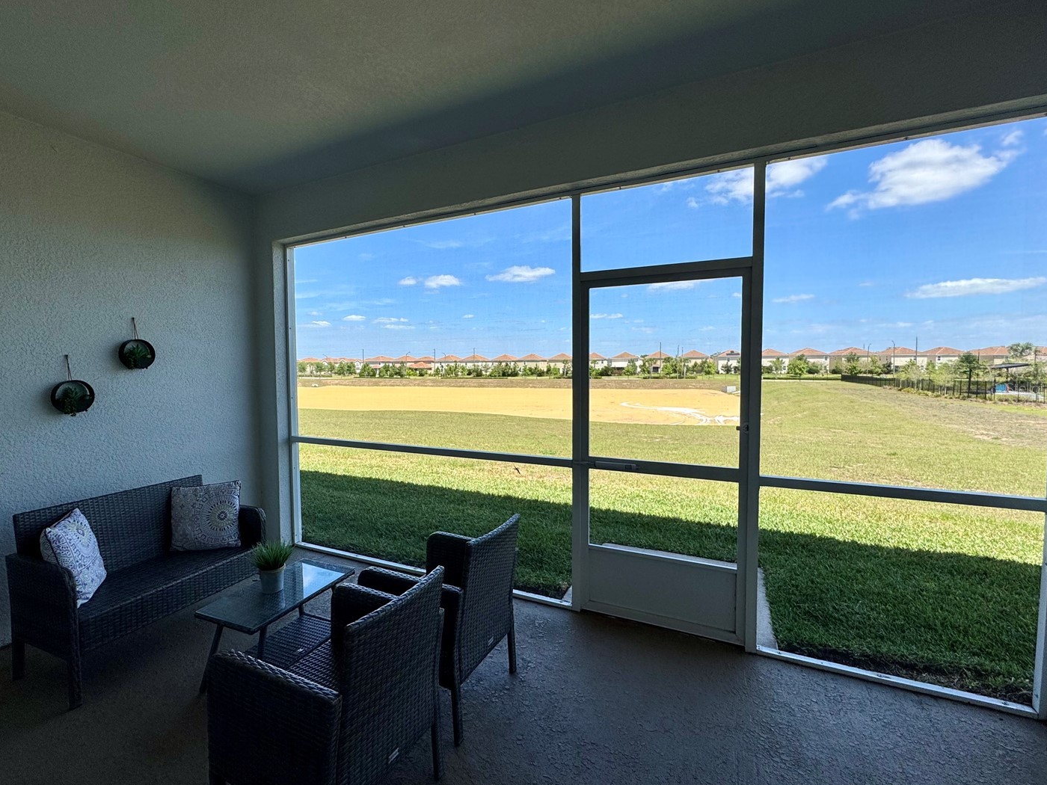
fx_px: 484
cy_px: 388
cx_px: 478
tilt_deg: -3.5
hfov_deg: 94.3
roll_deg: +0.6
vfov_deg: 78.1
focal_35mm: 16
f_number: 2.2
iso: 40
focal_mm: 2.22
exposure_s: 1/1048
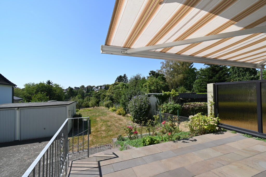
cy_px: 88
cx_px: 133
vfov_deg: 77.3
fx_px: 111
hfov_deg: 100.4
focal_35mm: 15
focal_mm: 10
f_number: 7.1
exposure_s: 1/320
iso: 100
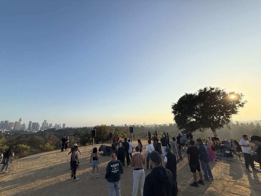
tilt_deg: +13.7
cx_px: 130
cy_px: 98
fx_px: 106
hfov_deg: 102.1
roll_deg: +1.6
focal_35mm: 14
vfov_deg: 85.7
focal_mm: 2.22
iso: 50
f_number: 2.2
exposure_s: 1/2976
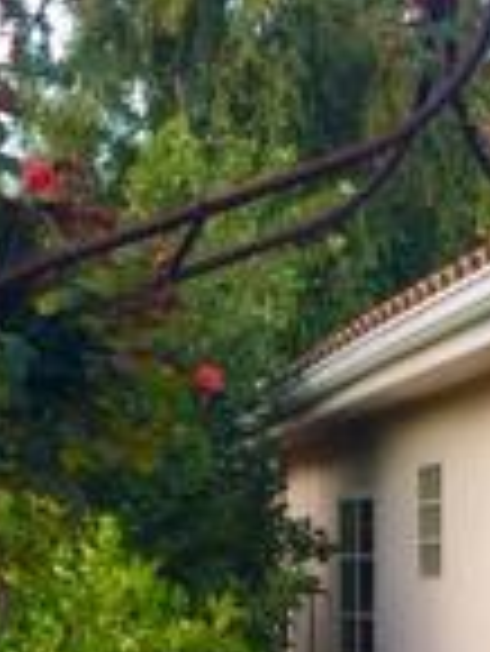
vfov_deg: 14.7
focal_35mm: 128
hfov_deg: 11.5
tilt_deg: -5.1
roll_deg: +0.2
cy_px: 854
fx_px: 2412
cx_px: 441
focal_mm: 4.15
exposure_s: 1/120
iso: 32
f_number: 2.2
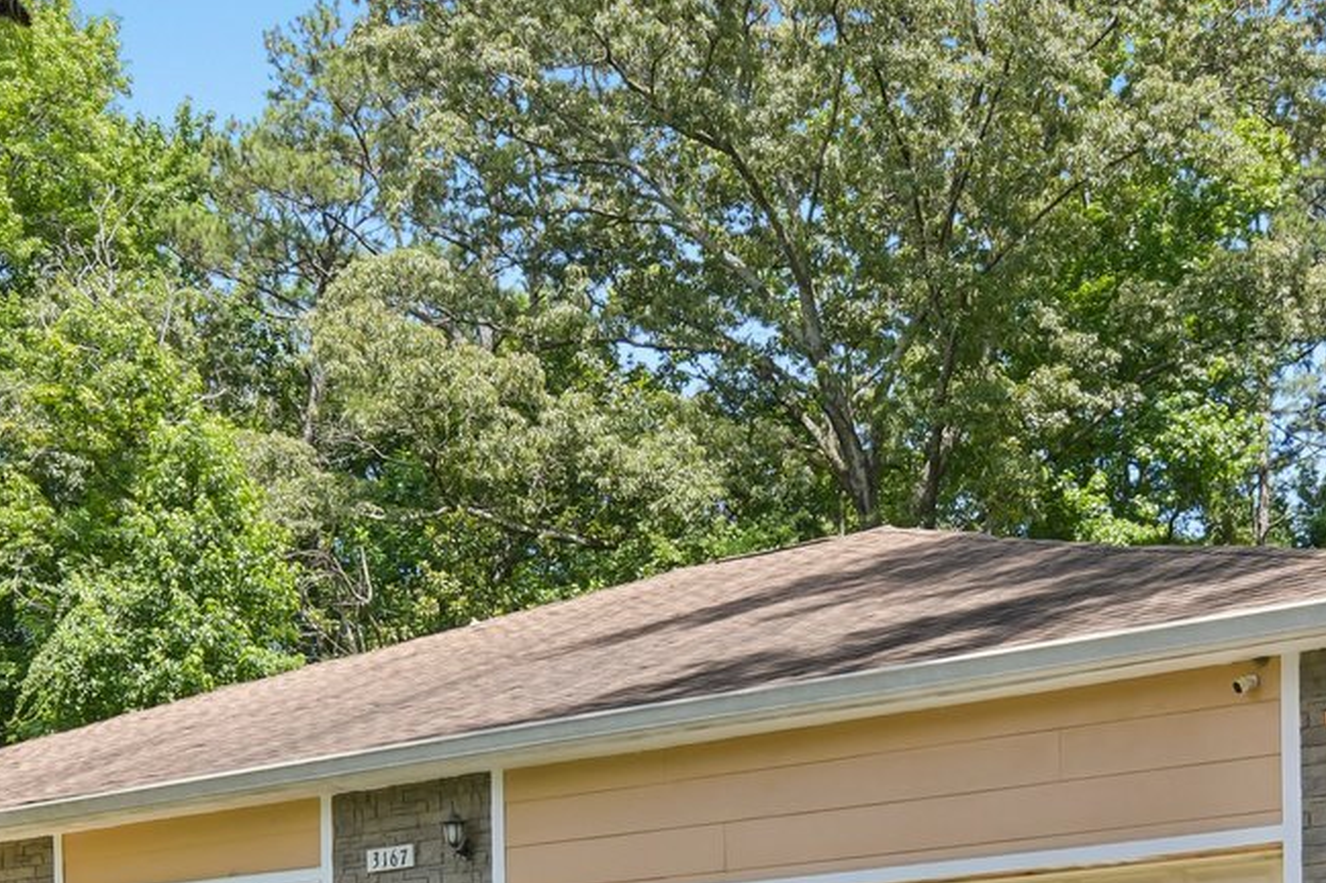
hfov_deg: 33.4
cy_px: 1182
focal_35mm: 60
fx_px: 2209
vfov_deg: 20.4
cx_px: 742
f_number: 8
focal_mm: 19
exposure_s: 1/400
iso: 400
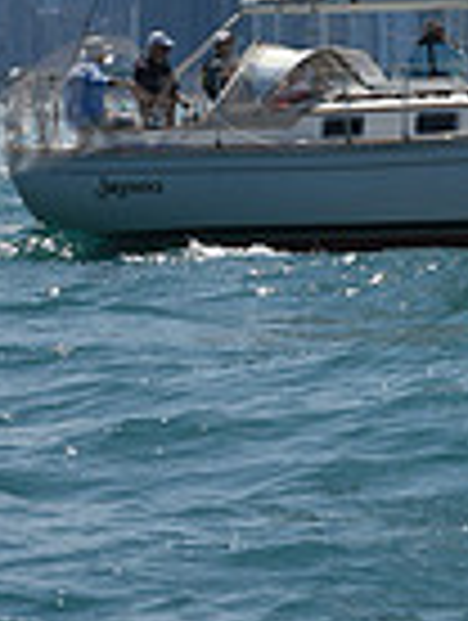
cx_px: 610
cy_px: -626
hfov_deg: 5.3
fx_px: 5068
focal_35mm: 282
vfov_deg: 6.8
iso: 250
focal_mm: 70
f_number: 10
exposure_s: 1/1250
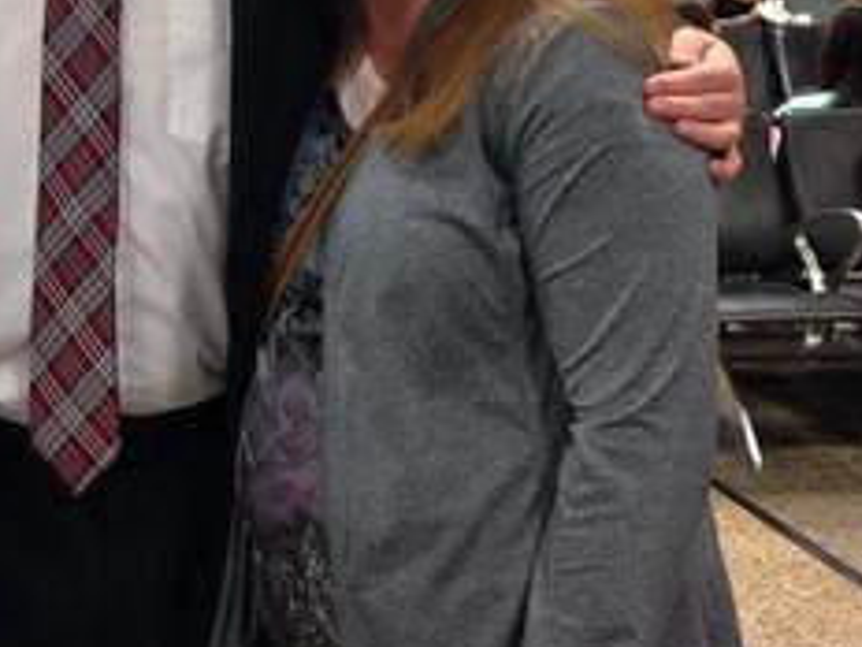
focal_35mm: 91
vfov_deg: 15.9
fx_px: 2266
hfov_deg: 21.3
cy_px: -15
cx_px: 167
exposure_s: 1/20
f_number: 2.4
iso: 160
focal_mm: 4.12
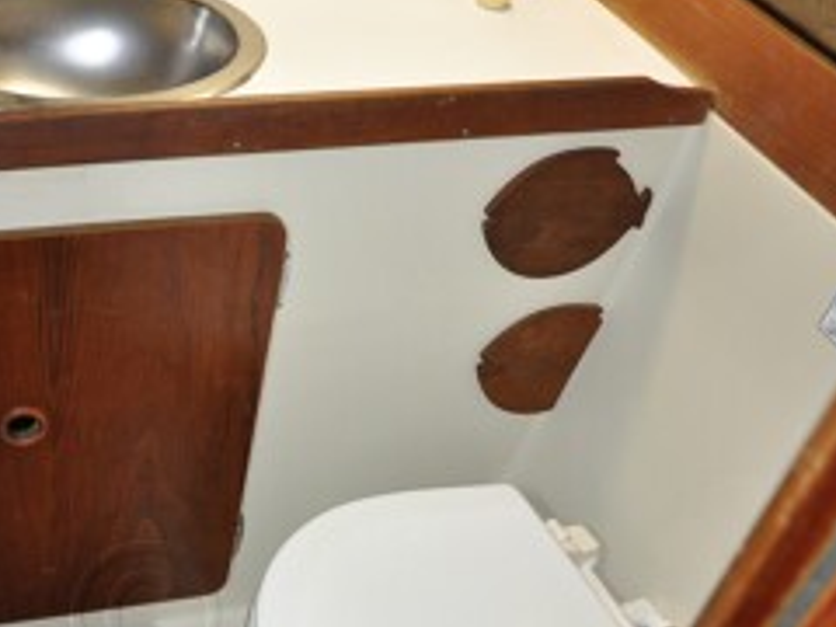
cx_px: 146
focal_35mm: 53
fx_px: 1276
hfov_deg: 34.9
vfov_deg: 27.5
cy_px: 390
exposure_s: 1/60
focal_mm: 21
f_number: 3.8
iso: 800
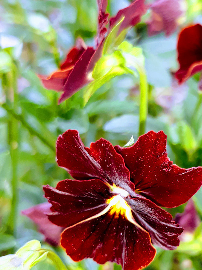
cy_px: 166
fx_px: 373
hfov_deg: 29.5
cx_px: 164
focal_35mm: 48
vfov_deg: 39.4
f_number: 1.7
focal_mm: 3.71
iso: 40
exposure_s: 1/122
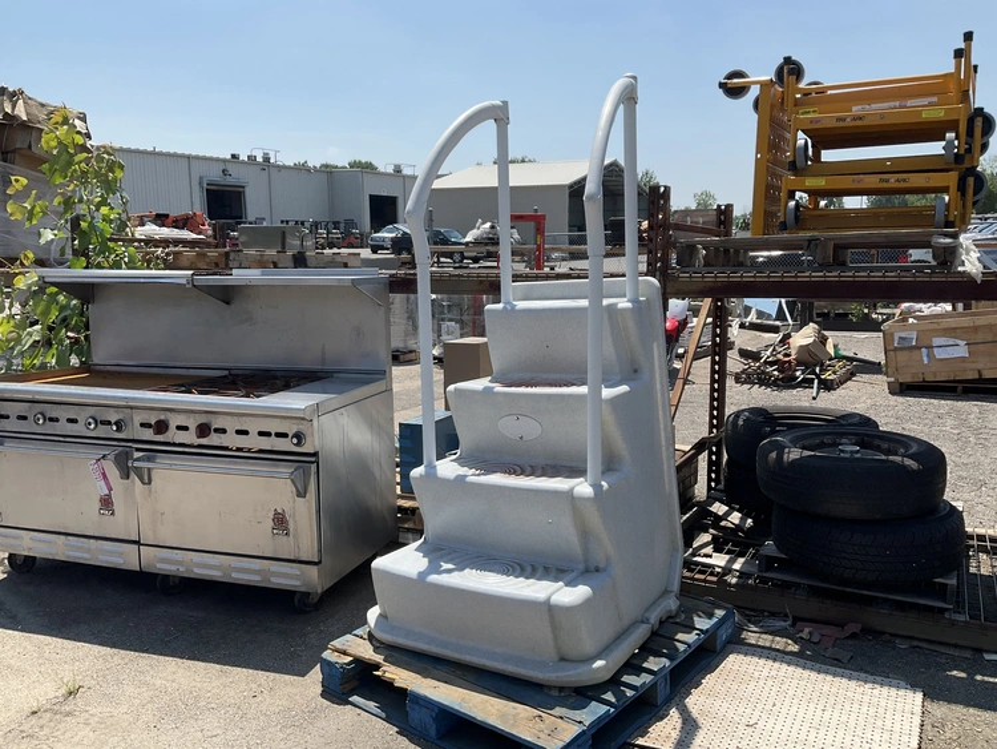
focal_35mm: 29
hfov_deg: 61.6
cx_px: 498
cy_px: 374
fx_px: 836
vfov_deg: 48.3
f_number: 1.8
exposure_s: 1/1984
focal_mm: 3
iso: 25
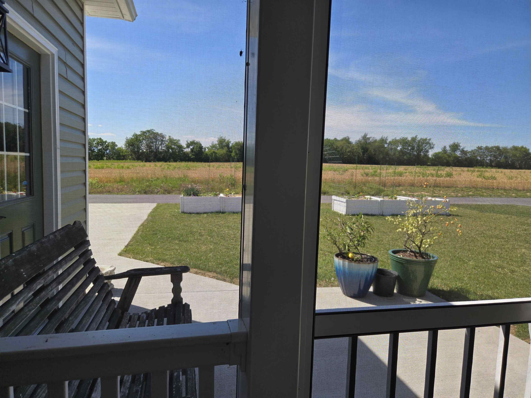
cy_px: 199
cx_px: 266
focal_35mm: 23
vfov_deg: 58.9
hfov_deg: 73.9
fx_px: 353
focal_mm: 5.4
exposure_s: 1/699
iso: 25
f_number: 1.8
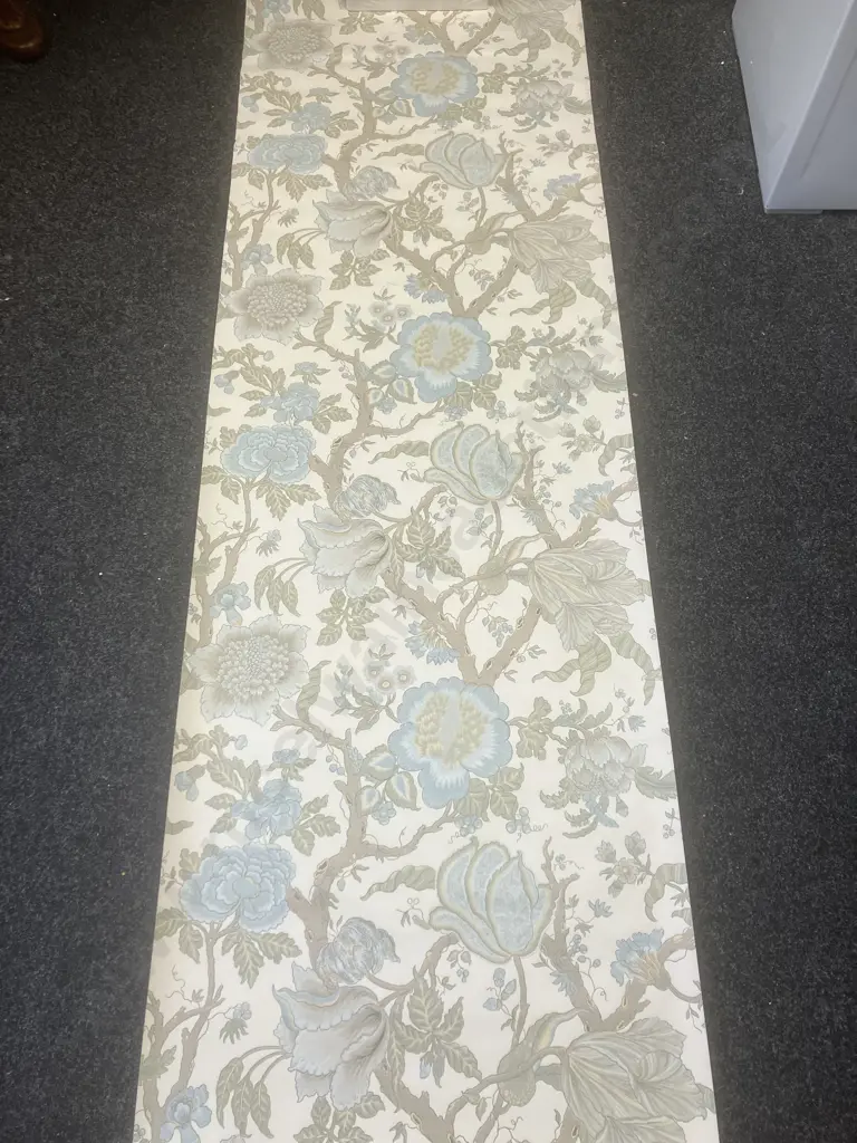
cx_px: 428
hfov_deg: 49.7
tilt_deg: -63.6
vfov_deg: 63.4
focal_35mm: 28
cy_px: 572
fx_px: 924
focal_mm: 3.99
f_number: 1.8
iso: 80
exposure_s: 1/100
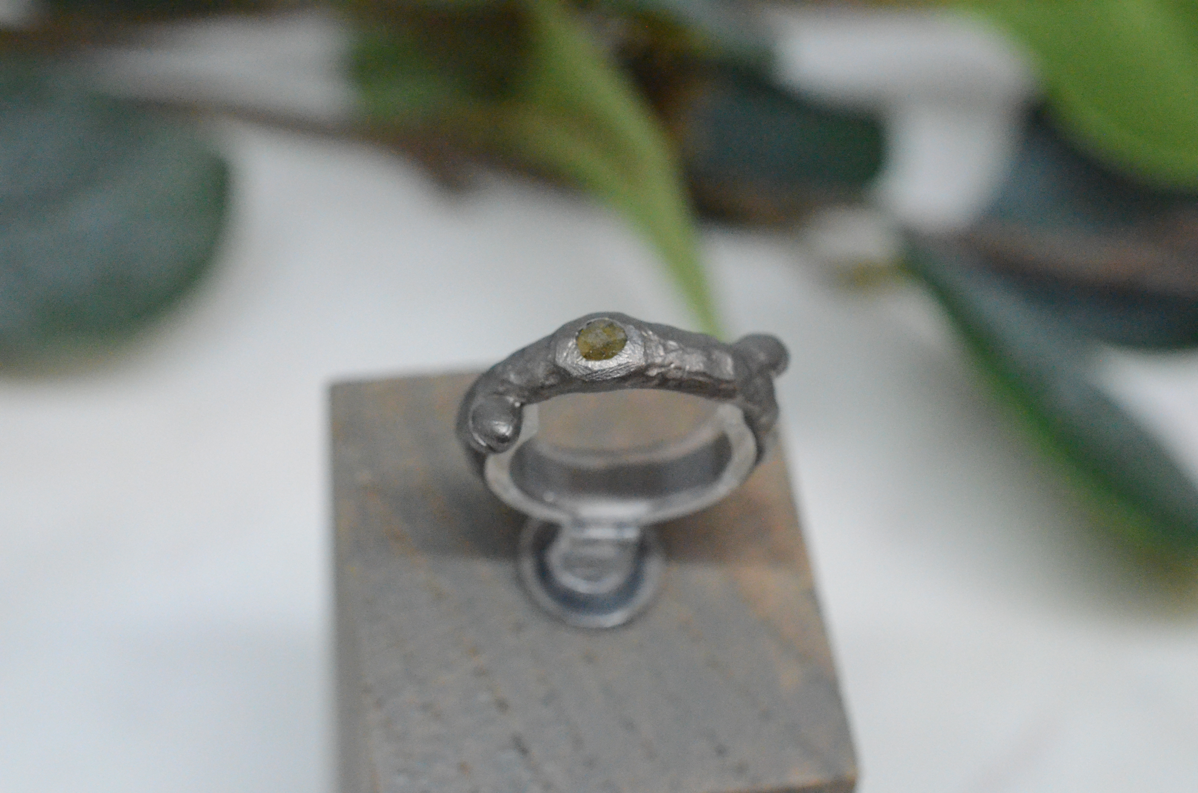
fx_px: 1993
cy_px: 396
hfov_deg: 33.5
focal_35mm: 60
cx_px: 599
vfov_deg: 22.5
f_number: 8
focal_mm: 40
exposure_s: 1/800
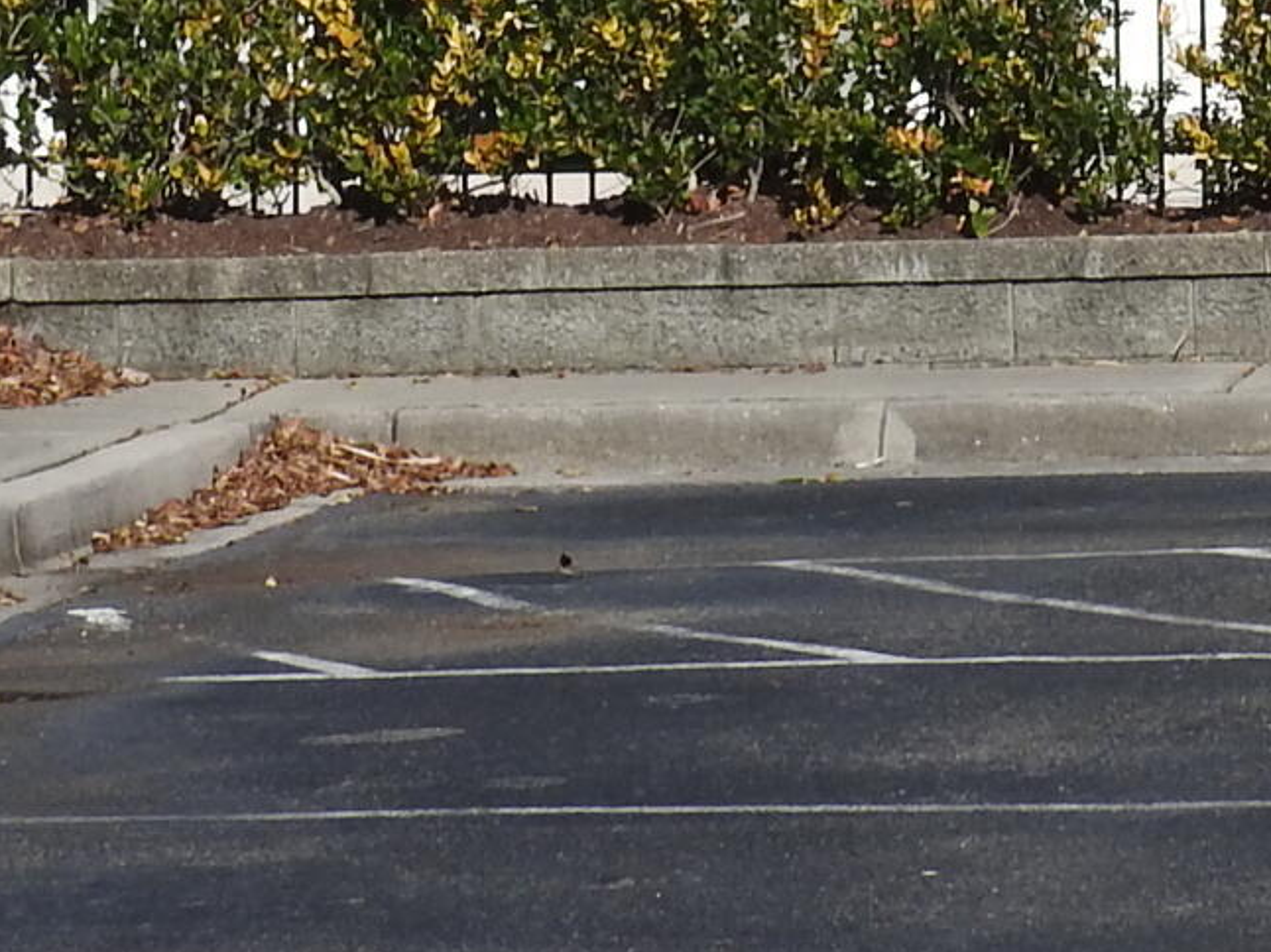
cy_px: -934
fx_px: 11084
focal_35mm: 302
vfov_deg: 4.8
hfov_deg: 6.5
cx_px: 1263
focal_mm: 11.6
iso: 100
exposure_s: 1/1000
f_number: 4.2
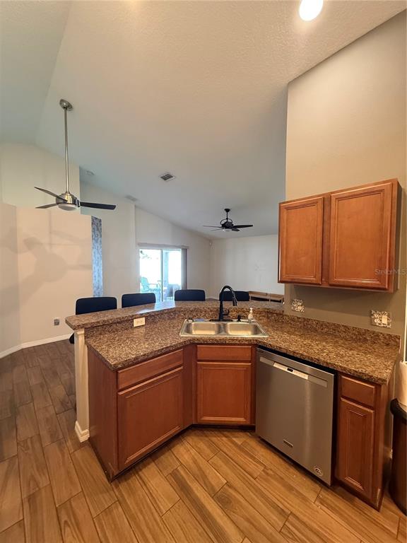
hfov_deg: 85.7
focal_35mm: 14
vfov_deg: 102.1
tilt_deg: -2.0
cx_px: 204
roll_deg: -2.2
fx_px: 219
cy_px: 272
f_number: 2.2
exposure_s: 1/60
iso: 640
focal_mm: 2.22
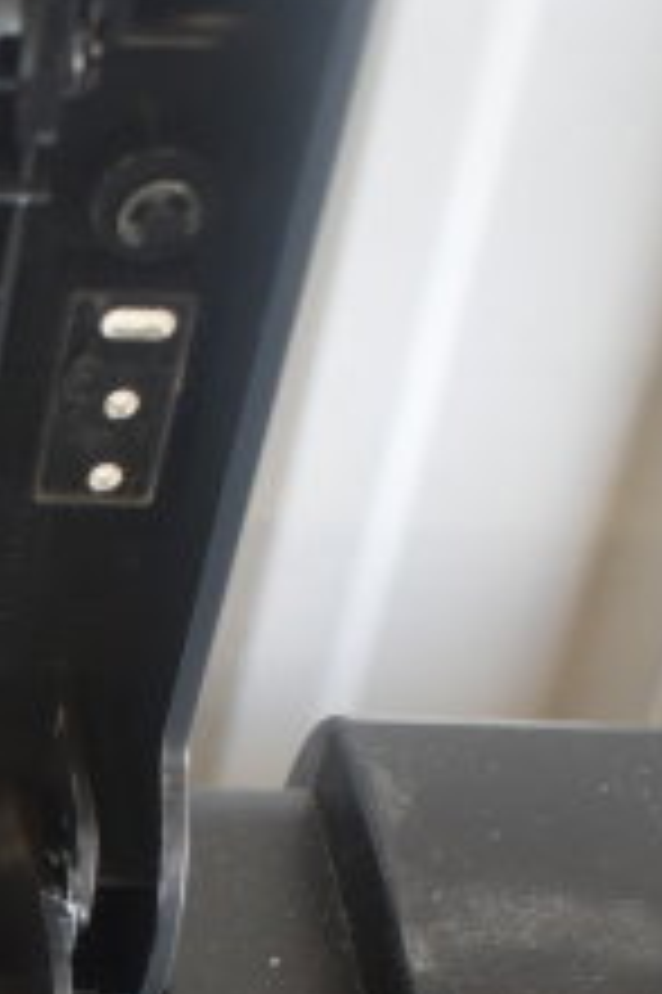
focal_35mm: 112
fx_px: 3094
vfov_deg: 17.3
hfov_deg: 11.0
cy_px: 1248
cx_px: -685
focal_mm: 18
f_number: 3.5
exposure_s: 1/30
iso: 250
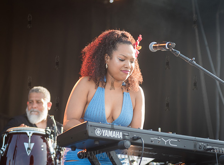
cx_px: 90
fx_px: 627
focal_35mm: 98
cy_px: 76
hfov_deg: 20.2
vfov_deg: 15.0
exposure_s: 1/400
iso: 320
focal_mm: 80
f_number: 4
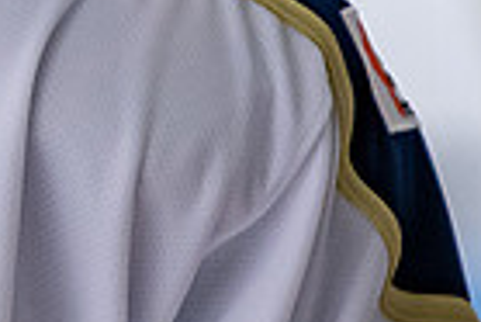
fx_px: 24249
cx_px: -463
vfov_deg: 0.8
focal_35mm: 1813
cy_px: -277
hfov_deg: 1.1
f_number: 3.2
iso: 1250
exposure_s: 1/640
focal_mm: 200
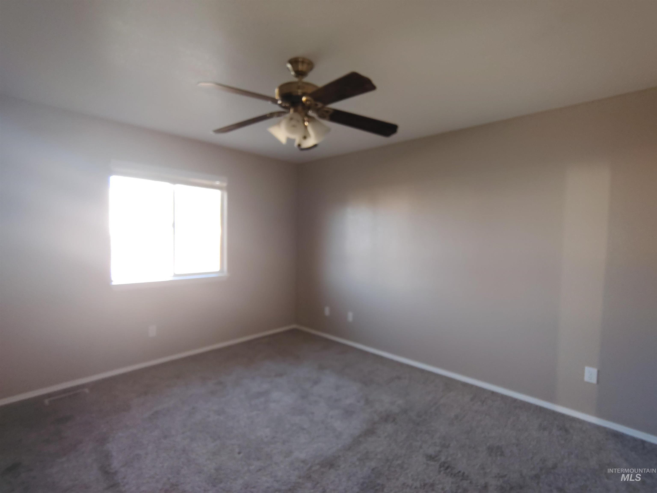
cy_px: 246
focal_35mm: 16
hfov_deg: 94.5
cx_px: 328
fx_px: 304
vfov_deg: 78.1
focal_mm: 2.13
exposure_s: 1/40
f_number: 2.2
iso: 441
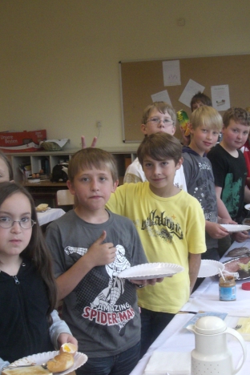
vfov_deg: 36.9
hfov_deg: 24.9
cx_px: 175
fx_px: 562
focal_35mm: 54
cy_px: 185
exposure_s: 1/50
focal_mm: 6.3
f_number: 4.4
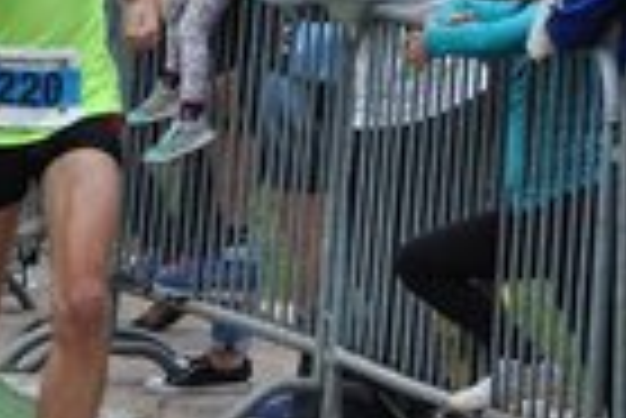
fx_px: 8686
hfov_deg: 4.1
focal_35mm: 499
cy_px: 261
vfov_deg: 2.8
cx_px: -162
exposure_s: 1/200
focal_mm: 116
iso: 200
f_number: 7.1
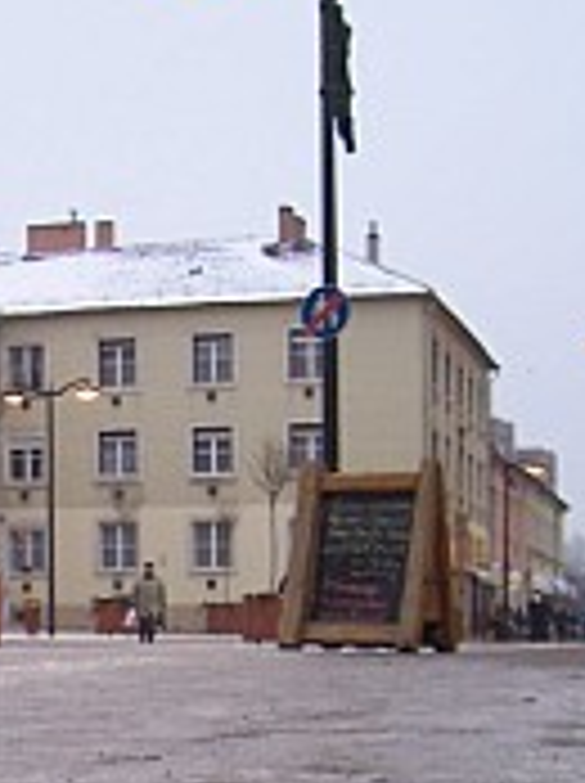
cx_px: -115
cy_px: 747
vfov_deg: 21.6
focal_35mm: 88
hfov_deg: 16.1
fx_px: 1988
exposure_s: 1/125
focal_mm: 5.6
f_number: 2.7
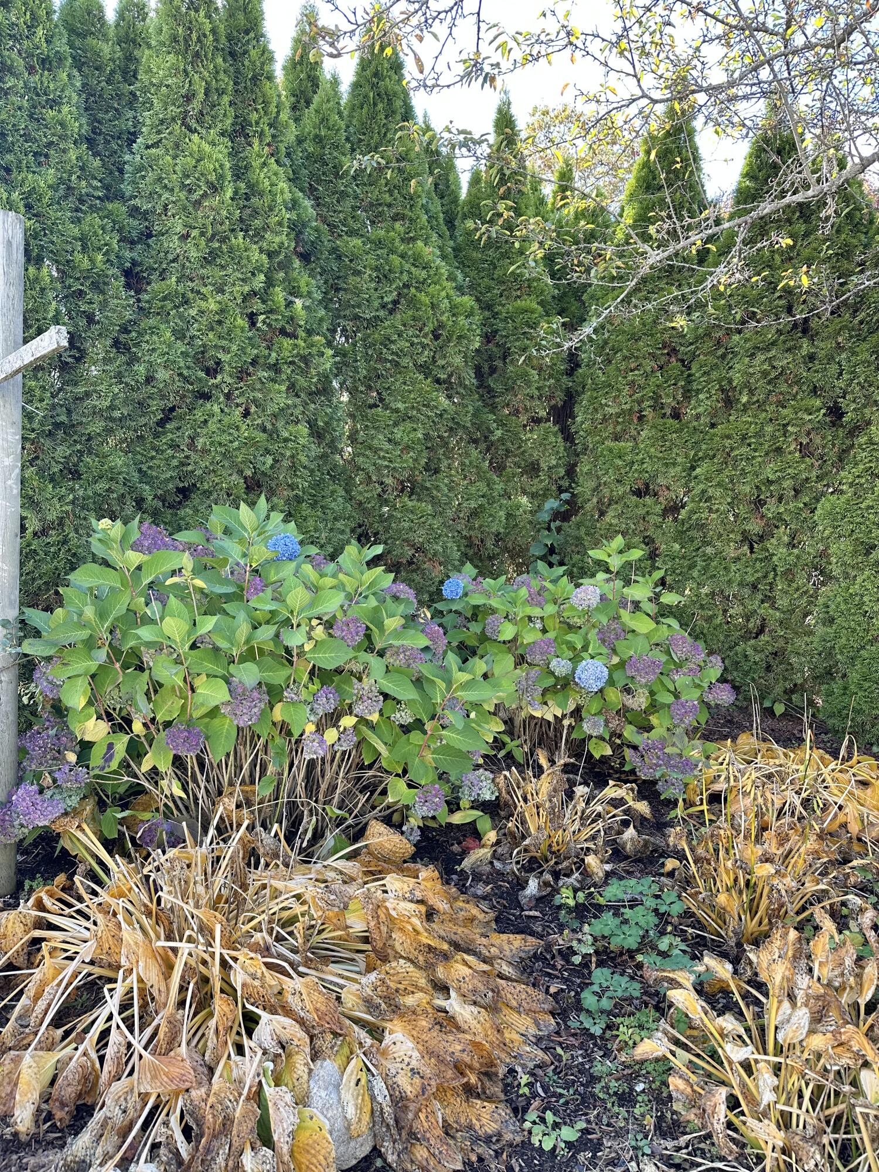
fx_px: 813
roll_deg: -2.6
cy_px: 586
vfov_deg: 71.6
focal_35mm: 24
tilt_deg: -7.1
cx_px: 440
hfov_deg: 56.8
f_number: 1.78
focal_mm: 6.86
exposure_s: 1/217
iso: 80
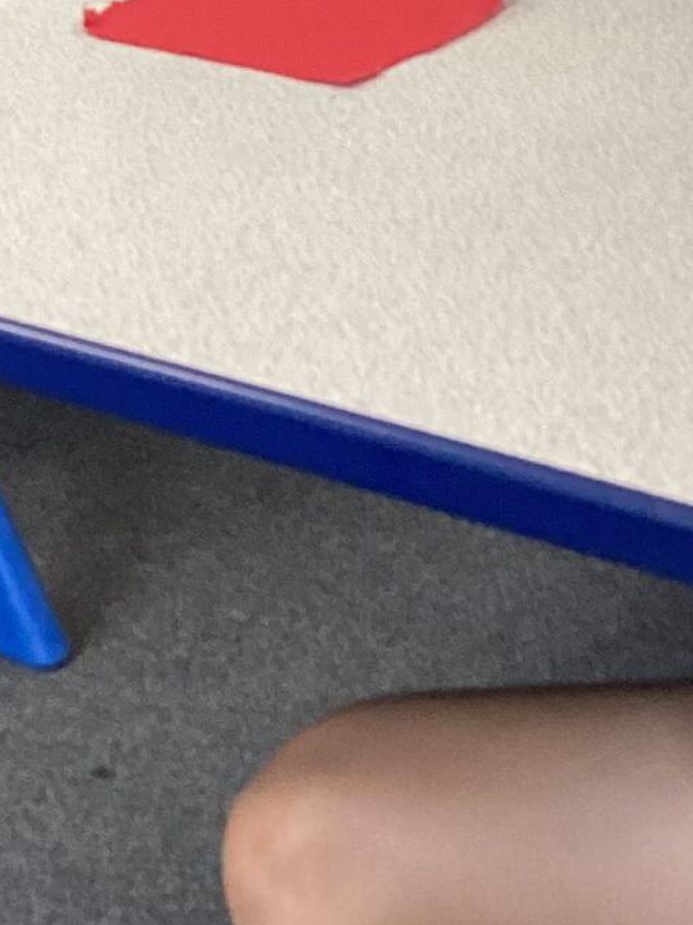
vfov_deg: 15.4
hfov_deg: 12.4
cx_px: 194
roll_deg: +5.5
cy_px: -402
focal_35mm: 119
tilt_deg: -11.1
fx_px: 3177
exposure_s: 1/50
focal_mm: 3.3
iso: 125
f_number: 2.4
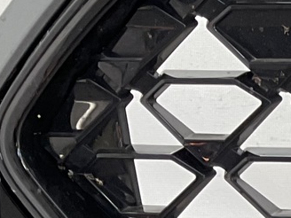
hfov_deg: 9.1
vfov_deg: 8.0
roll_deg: -0.9
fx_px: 1496
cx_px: 863
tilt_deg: -13.9
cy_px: 427
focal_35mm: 178
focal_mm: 3
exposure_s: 1/100
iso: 20
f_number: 1.8
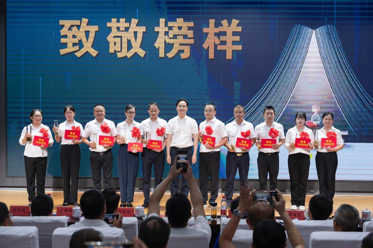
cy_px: 124
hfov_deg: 35.1
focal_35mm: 57
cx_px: 186
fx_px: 590
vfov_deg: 23.7
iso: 1000
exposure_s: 1/250
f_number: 4.5
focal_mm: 57
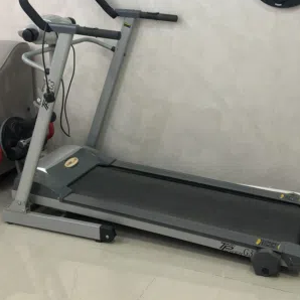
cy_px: 117
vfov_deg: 30.0
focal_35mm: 57
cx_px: 150
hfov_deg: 30.0
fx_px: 559
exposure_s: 1/50
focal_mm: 6.86
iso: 250
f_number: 1.78
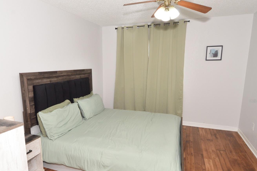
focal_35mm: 22
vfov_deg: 56.8
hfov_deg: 78.2
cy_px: 101
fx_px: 157
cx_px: 110
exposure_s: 1/60
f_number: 9
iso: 800
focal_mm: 12
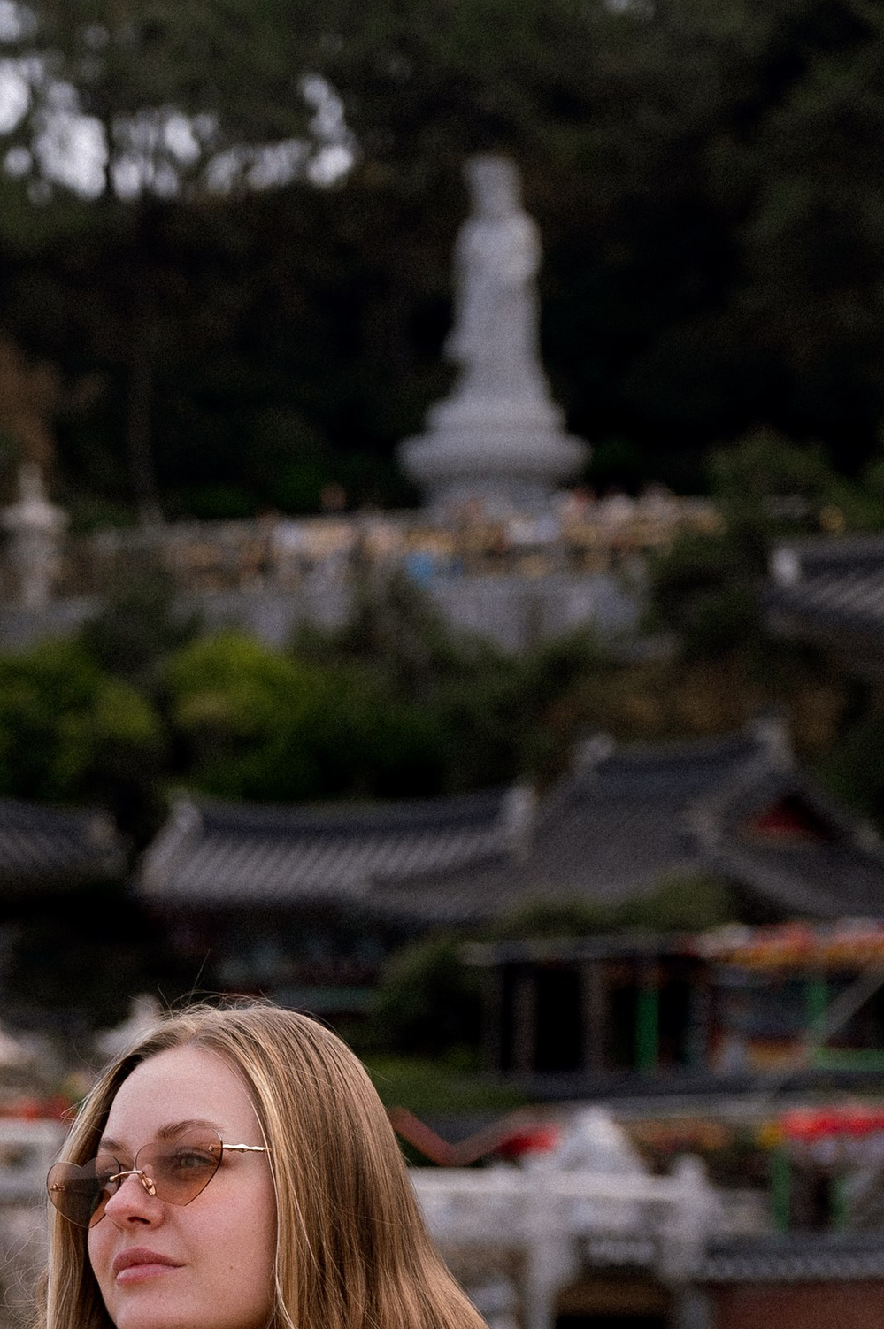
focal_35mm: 164
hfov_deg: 8.3
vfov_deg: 12.5
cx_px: 174
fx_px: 6050
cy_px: 1077
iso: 100
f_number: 4
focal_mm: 64
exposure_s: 1/640
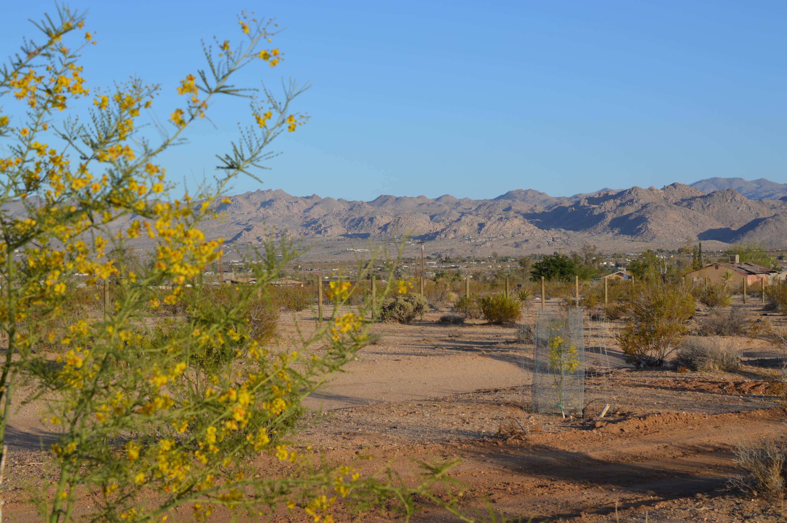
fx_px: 1310
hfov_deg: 33.4
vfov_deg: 22.6
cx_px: 394
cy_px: 262
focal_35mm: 60
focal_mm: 40
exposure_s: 1/250
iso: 100
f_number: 8
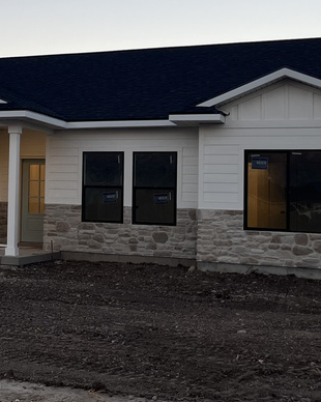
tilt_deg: +3.4
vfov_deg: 28.2
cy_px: 145
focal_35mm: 67
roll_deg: -1.4
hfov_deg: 21.4
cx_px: -51
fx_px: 796
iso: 50
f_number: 1.6
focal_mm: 5.1
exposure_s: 1/495
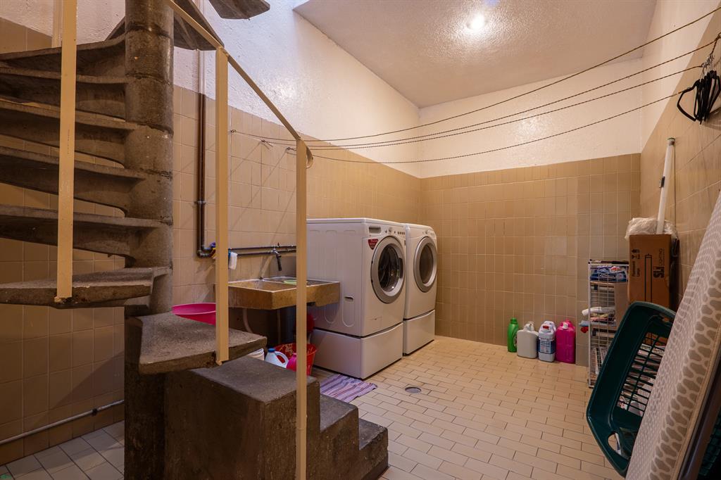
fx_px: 330
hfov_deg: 95.0
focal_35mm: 16
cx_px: 360
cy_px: 240
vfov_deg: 72.0
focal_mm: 11
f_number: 8
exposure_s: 1/4
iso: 100
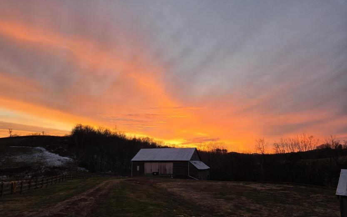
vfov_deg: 49.1
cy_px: 125
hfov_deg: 72.5
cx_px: 171
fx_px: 236
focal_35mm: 25
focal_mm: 5.4
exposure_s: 1/180
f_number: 1.8
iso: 50
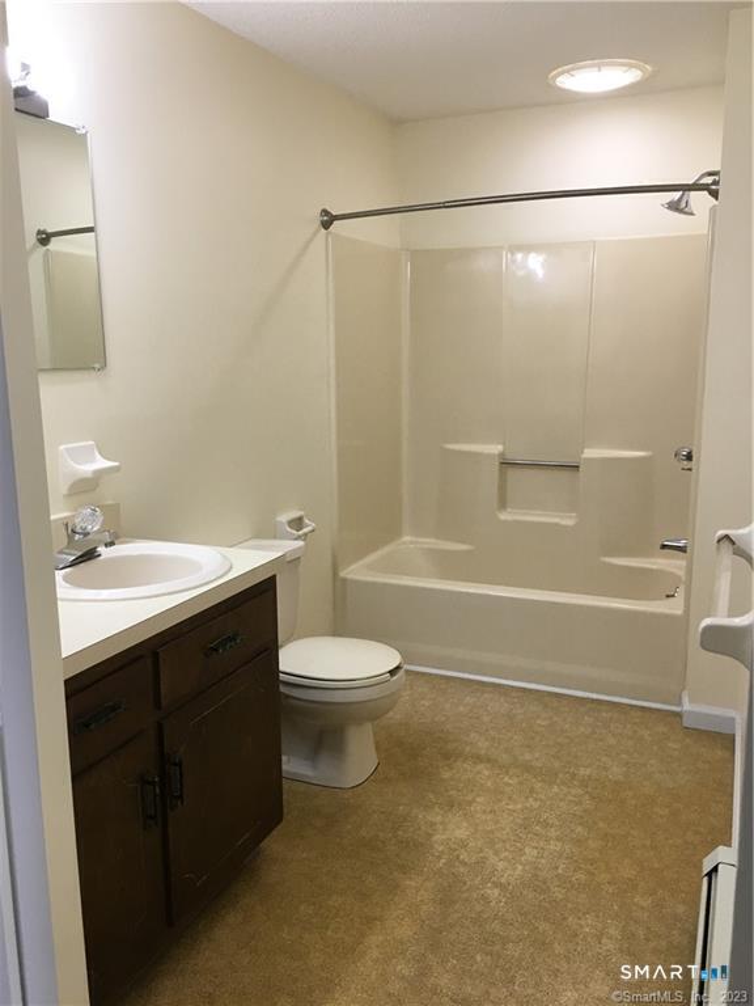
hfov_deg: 48.2
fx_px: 842
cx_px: 377
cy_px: 503
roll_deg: +1.4
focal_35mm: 29
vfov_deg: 61.7
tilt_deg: -11.7
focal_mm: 4.15
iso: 40
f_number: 2.2
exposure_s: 1/30
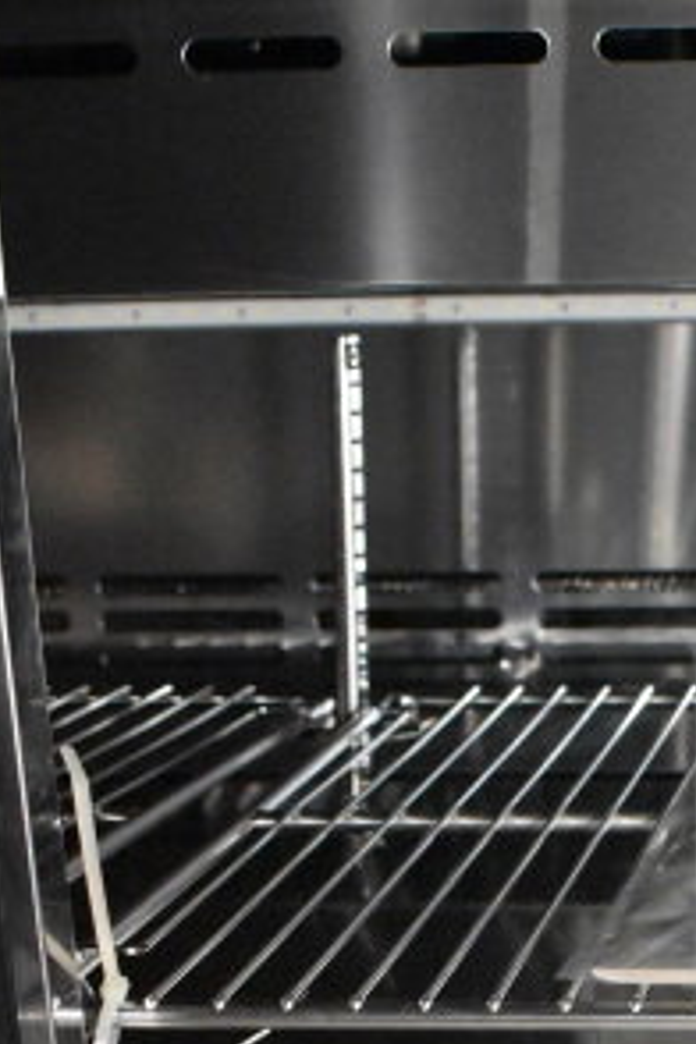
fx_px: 2436
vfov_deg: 23.6
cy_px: 911
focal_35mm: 84
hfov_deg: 15.2
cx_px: 998
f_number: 3.5
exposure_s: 1/30
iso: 9000
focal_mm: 18
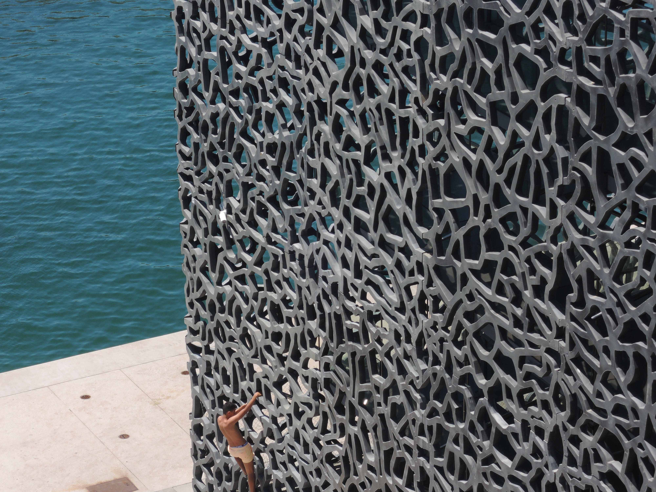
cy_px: 246
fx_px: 2274
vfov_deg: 12.3
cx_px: 328
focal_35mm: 120
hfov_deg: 16.4
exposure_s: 1/200
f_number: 7.1
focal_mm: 25.5
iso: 80
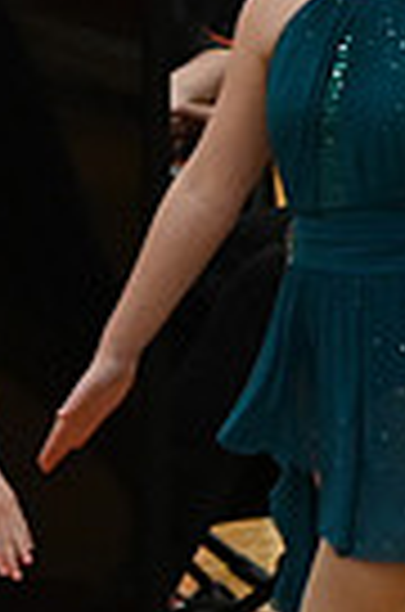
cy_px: -79
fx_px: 18996
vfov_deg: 1.8
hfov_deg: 1.2
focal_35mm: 1120
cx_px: 1170
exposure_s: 1/400
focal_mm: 175
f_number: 4
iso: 5000
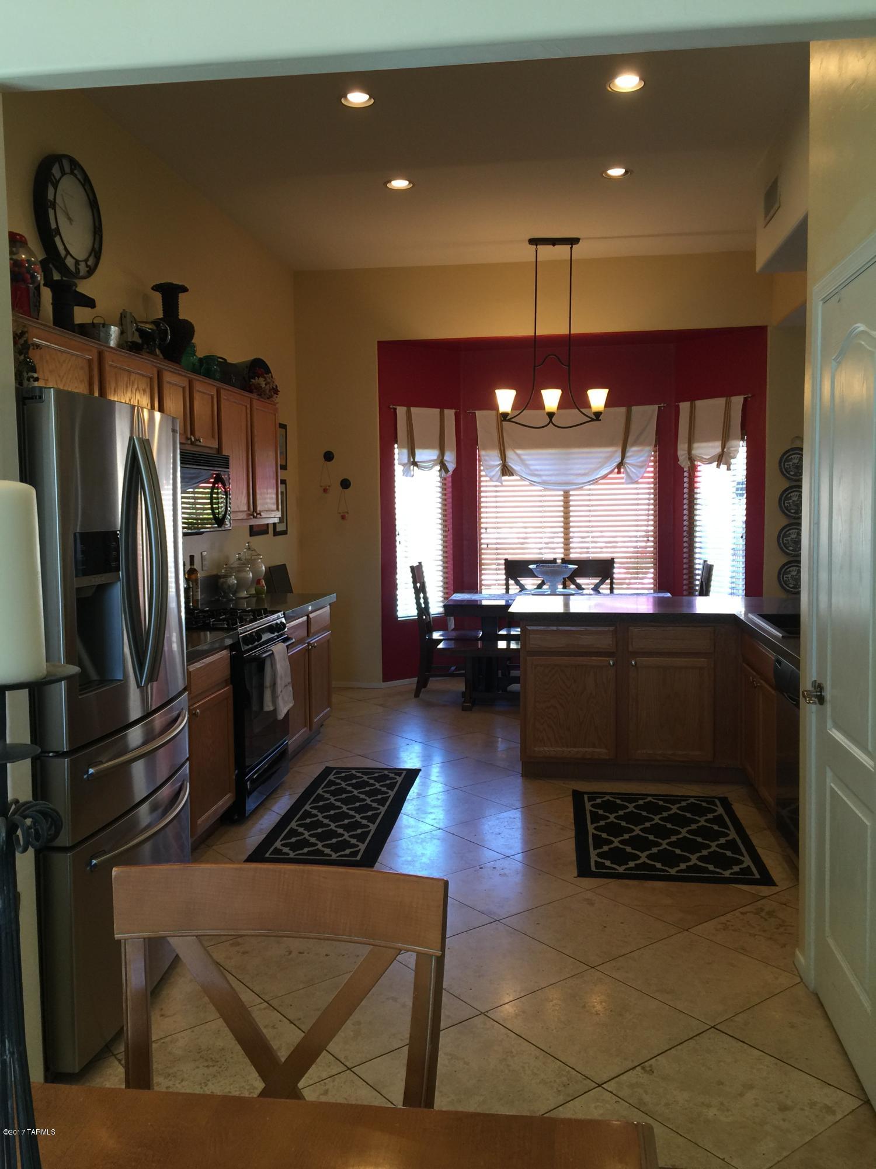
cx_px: 438
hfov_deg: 48.2
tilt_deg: -5.7
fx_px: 979
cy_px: 584
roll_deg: +0.0
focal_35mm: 29
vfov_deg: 61.7
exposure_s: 1/30
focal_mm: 4.15
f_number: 2.2
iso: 32
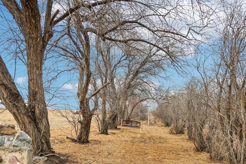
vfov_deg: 55.4
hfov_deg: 77.9
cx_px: 145
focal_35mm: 22
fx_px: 150
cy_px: 115
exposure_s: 1/640
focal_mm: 10
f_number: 8
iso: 400
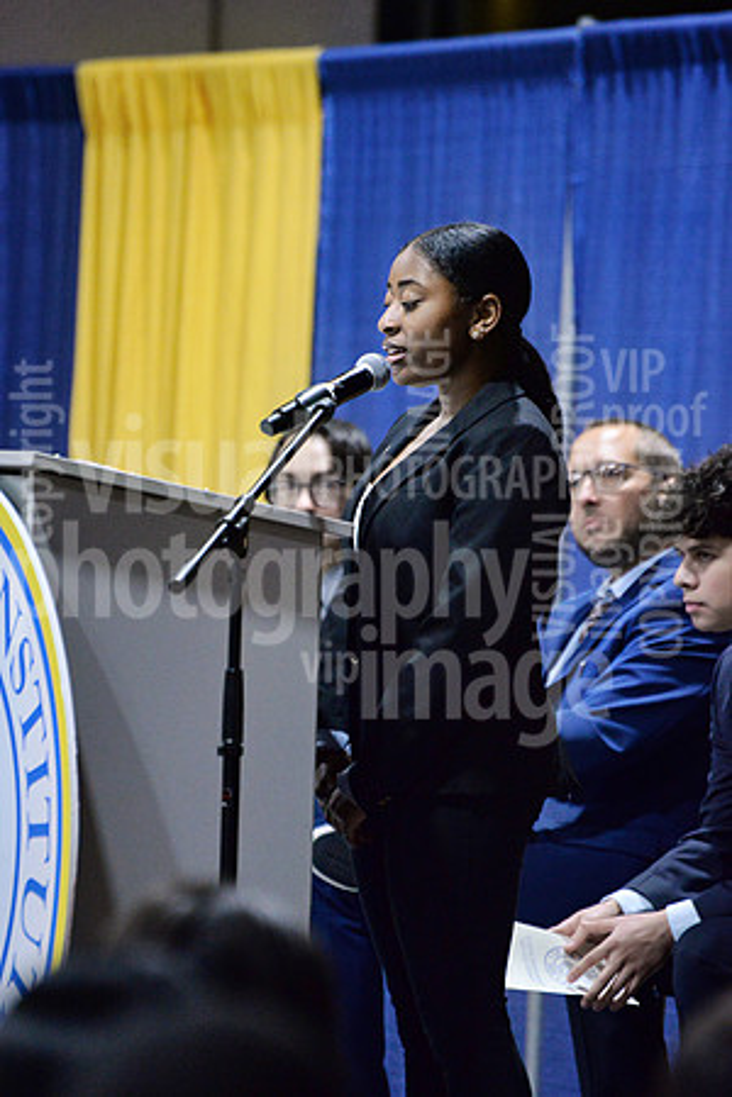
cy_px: 548
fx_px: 9149
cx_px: 366
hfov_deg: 4.6
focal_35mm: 300
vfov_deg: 6.9
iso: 6400
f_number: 5.6
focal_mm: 300
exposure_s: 1/160
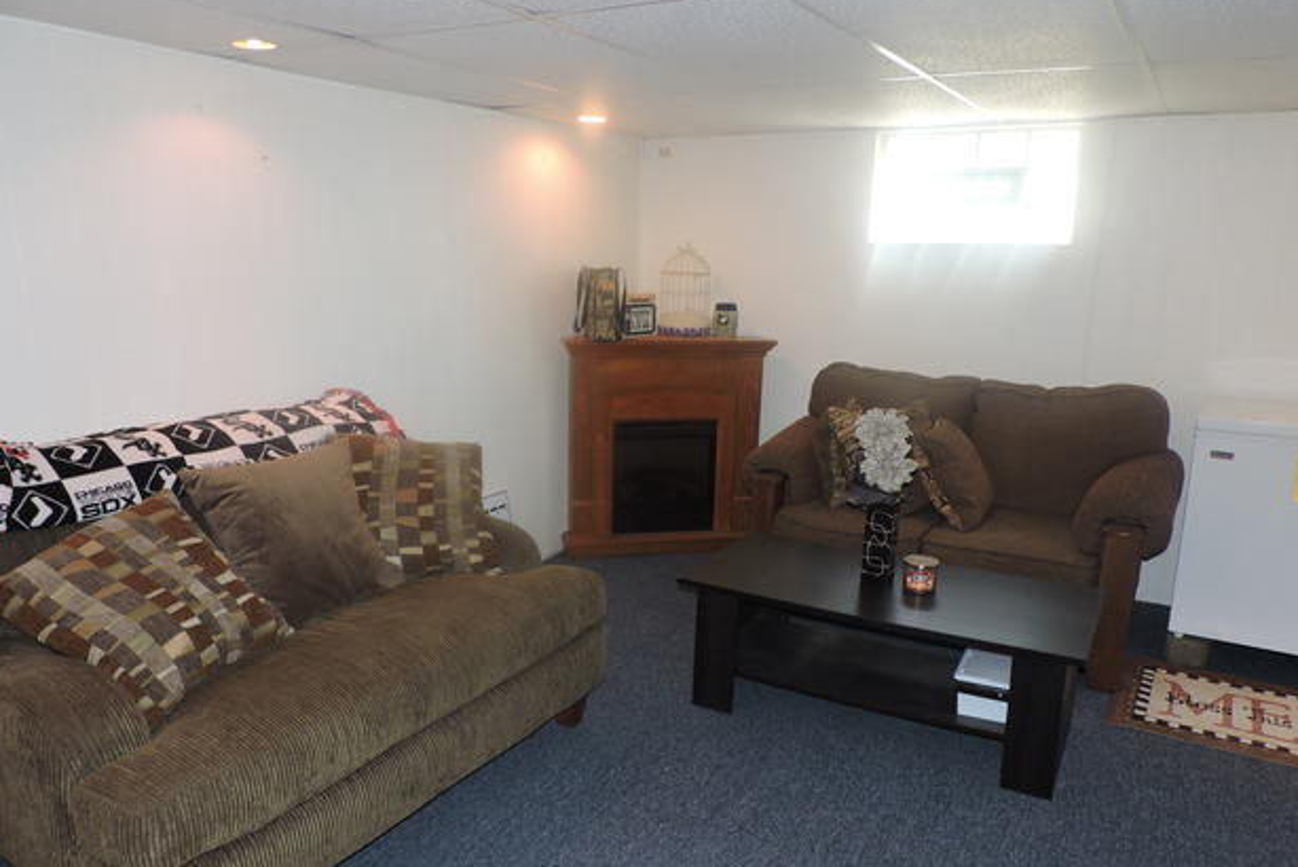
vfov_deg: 49.5
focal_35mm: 26
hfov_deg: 69.3
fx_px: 938
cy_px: 480
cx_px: 626
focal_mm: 4.3
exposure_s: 1/30
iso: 200
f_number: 3
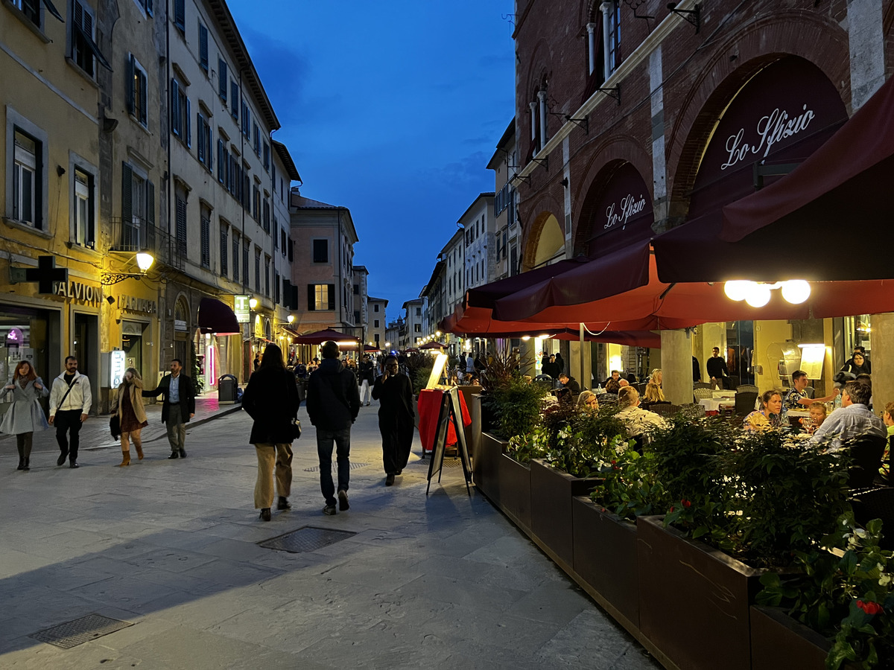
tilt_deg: +1.5
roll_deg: +1.3
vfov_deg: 53.1
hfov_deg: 67.3
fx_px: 671
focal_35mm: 26
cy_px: 335
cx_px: 447
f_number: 1.5
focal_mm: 5.7
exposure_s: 1/33
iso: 400
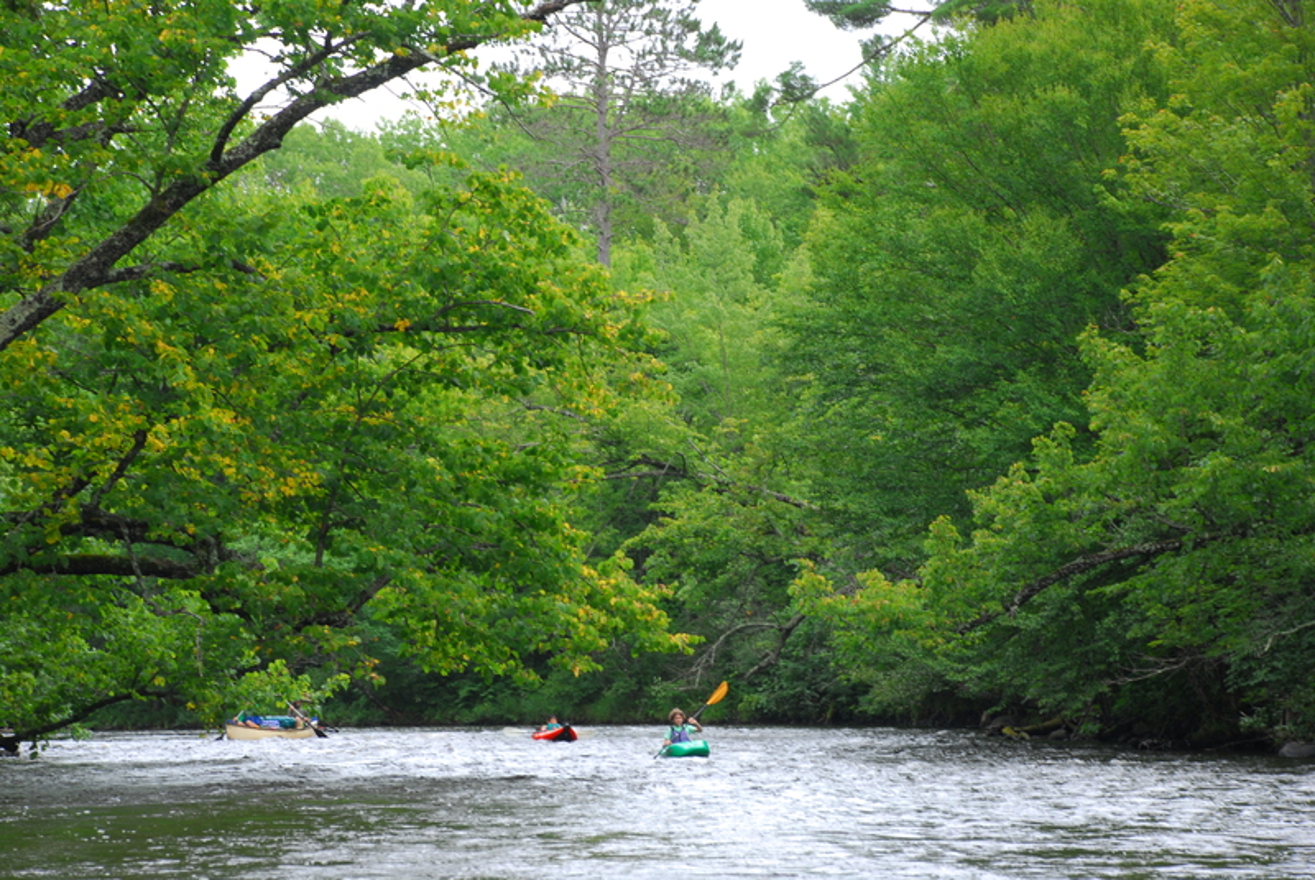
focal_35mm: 112
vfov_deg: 12.2
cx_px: 658
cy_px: 440
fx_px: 4113
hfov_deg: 18.2
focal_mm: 75
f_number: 5.6
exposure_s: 1/160
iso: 250
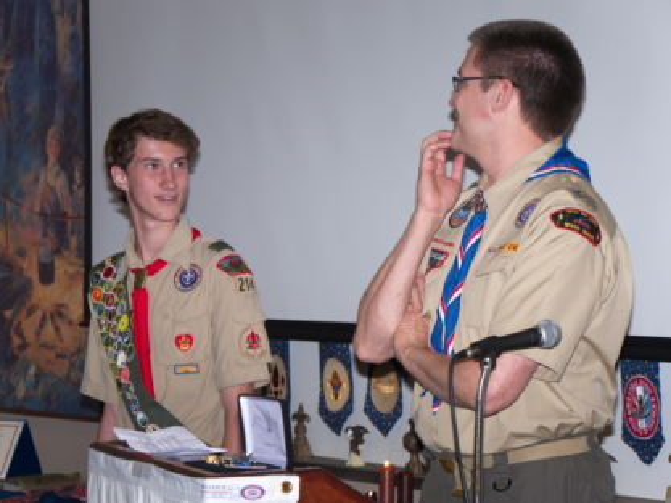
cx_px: 336
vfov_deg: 12.2
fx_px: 2366
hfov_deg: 16.1
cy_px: 252
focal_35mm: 122
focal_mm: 61
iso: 200
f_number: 5.2
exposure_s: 1/125
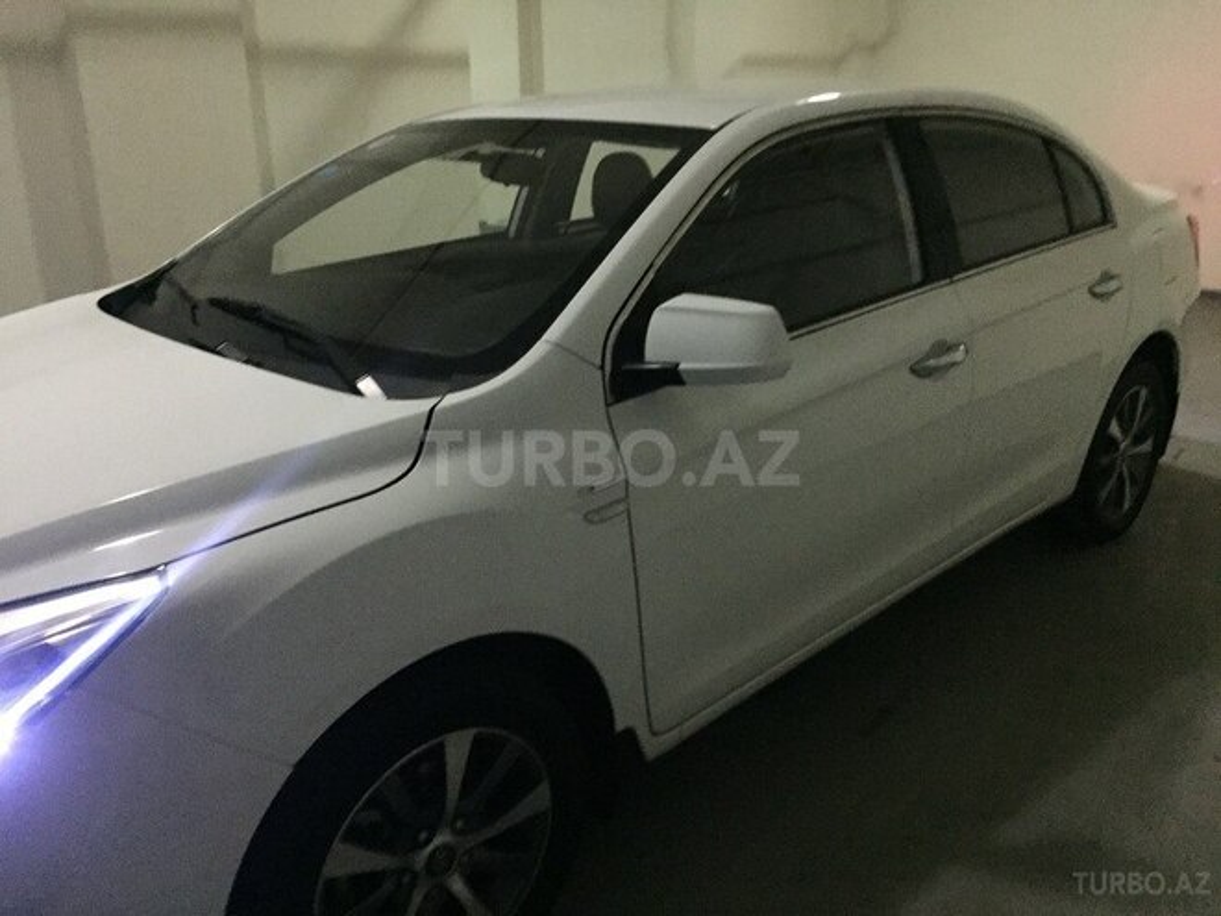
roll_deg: -0.1
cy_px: 458
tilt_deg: -20.9
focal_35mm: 29
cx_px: 610
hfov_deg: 61.7
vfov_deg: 48.2
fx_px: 1023
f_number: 2.2
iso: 400
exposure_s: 1/17
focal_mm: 4.15
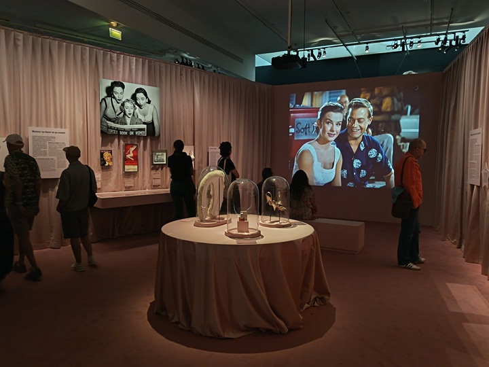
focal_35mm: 26
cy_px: 184
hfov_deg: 67.3
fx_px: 367
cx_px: 244
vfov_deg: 53.1
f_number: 1.75
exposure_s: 1/30
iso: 2501
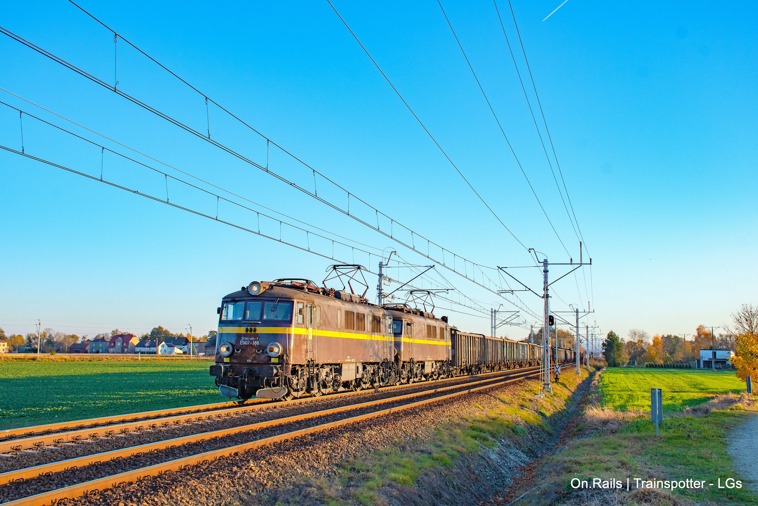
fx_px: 821
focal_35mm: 39
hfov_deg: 49.6
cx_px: 379
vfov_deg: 34.2
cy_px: 253
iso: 250
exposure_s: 1/500
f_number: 8
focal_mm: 26
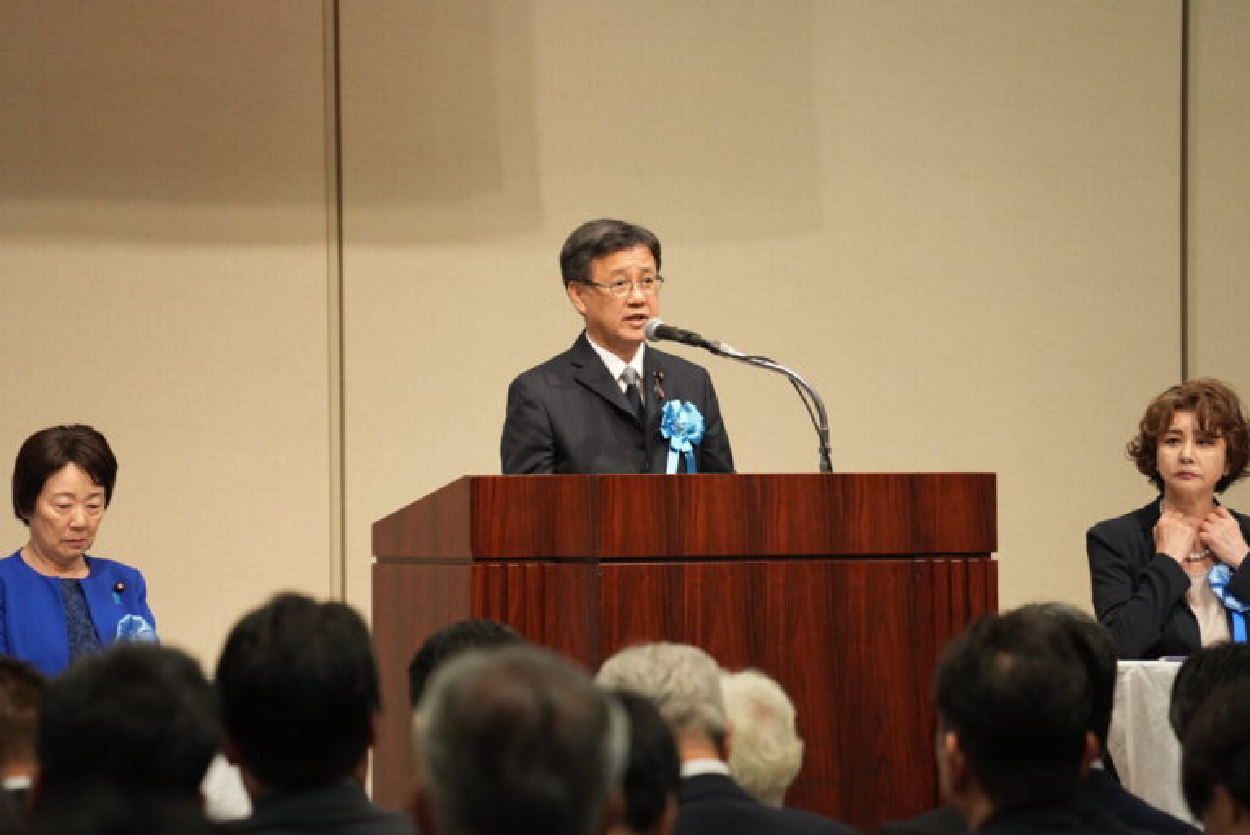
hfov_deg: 10.3
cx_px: 625
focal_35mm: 200
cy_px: 418
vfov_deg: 6.9
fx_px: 6948
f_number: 5.6
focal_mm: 200
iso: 2500
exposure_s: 1/125
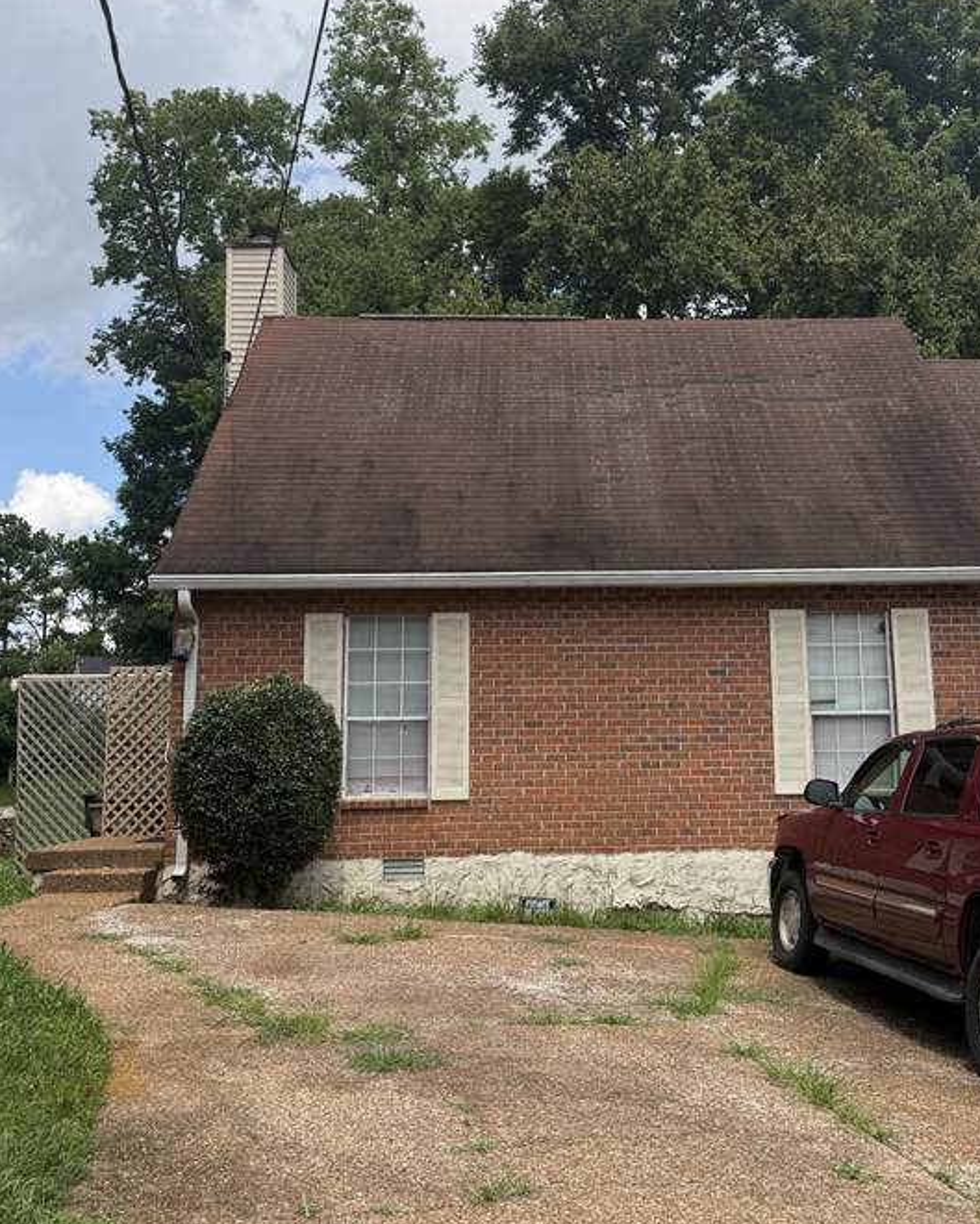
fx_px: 1232
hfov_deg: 43.1
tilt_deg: +7.6
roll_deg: +0.9
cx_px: 604
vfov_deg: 52.8
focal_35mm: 34
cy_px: 572
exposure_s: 1/3759
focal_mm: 6.76
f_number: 1.78
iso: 100
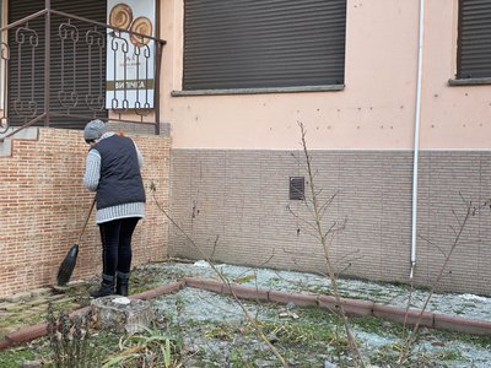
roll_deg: -2.0
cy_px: 184
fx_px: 738
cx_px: 246
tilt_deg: -1.8
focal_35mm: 52
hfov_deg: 36.8
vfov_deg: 28.0
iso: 25
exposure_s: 1/142
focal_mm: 6
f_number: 2
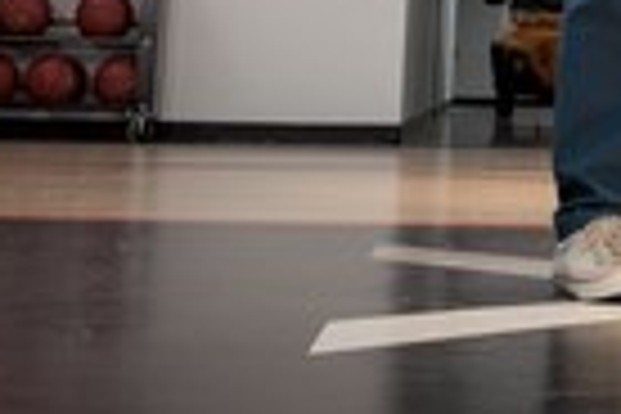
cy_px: -385
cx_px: 868
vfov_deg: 8.1
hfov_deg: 12.2
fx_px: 2794
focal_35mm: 162
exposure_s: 1/125
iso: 800
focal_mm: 32
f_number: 5
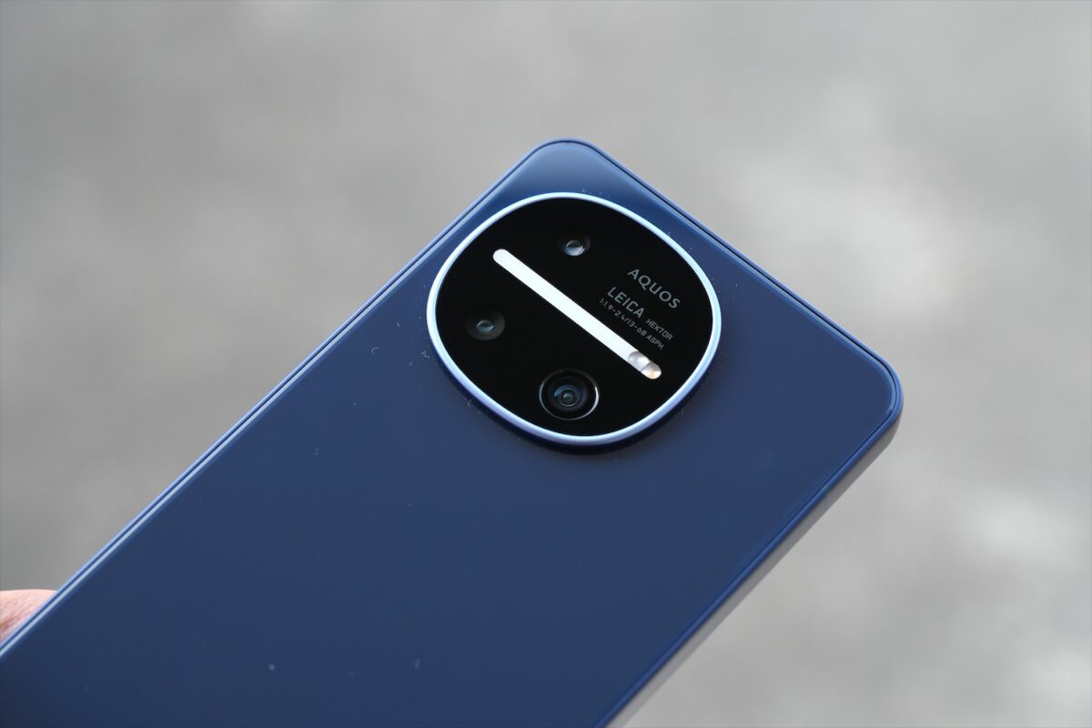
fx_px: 2517
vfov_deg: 16.5
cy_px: 364
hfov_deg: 24.5
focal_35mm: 83
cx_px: 546
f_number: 5
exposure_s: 1/125
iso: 250
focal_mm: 55
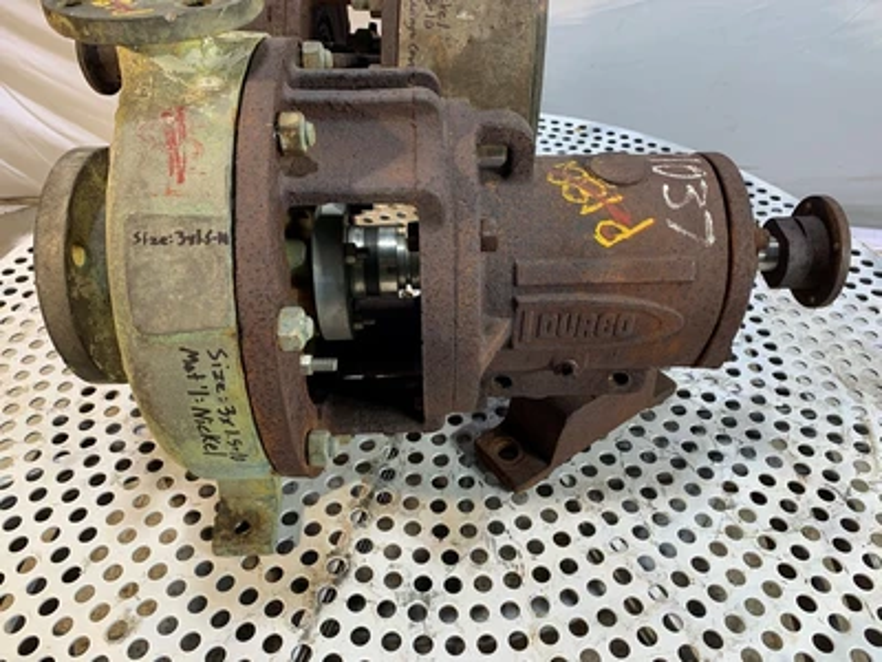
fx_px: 662
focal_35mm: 26
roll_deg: -3.6
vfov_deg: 53.1
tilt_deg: -42.0
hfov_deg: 67.3
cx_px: 441
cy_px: 331
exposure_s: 1/120
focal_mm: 4.25
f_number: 1.8
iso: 50
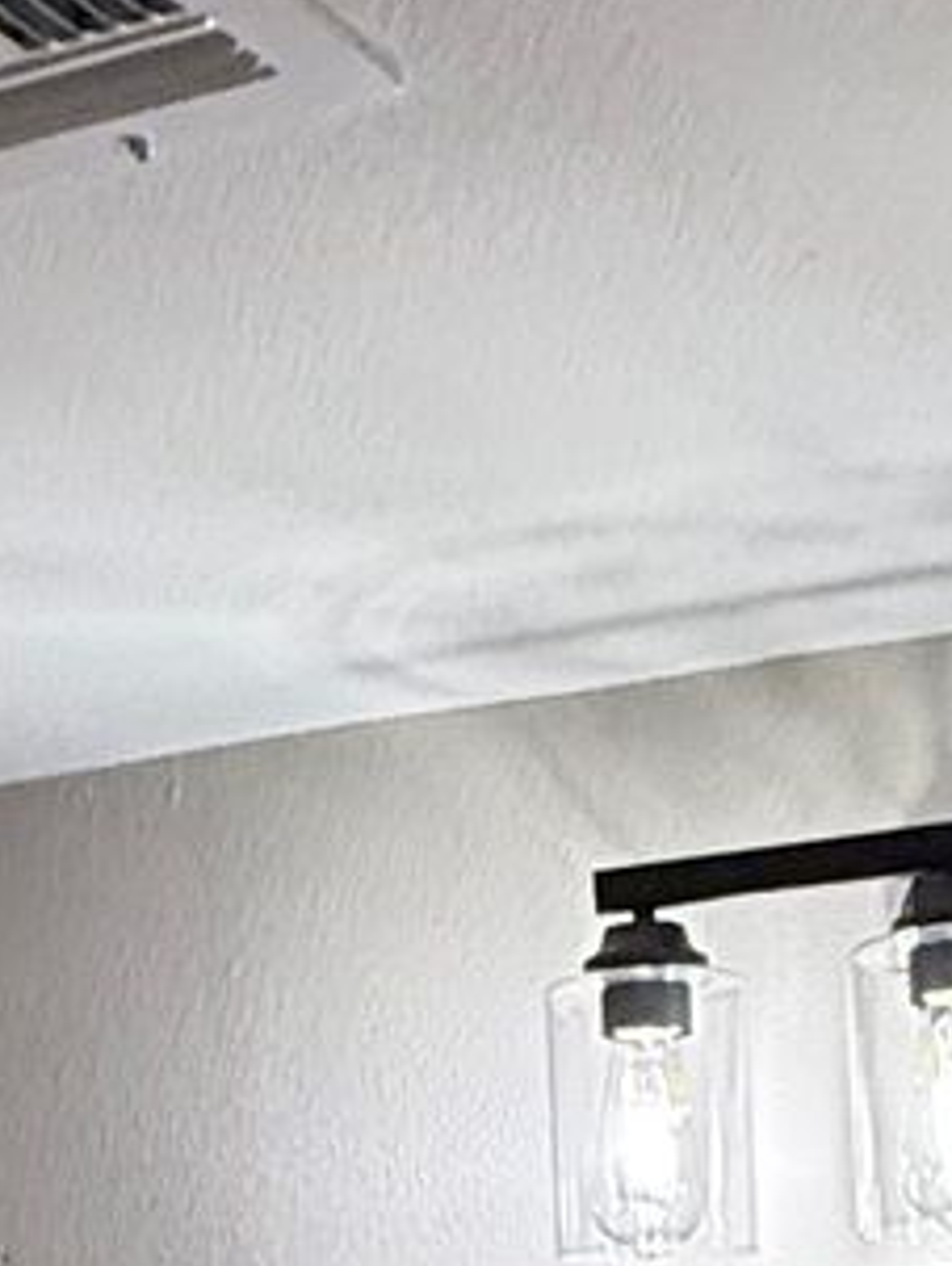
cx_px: 696
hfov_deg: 16.5
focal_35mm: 89
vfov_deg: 17.8
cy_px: 2251
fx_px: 3259
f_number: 2.2
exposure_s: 1/120
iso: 200
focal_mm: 2.22
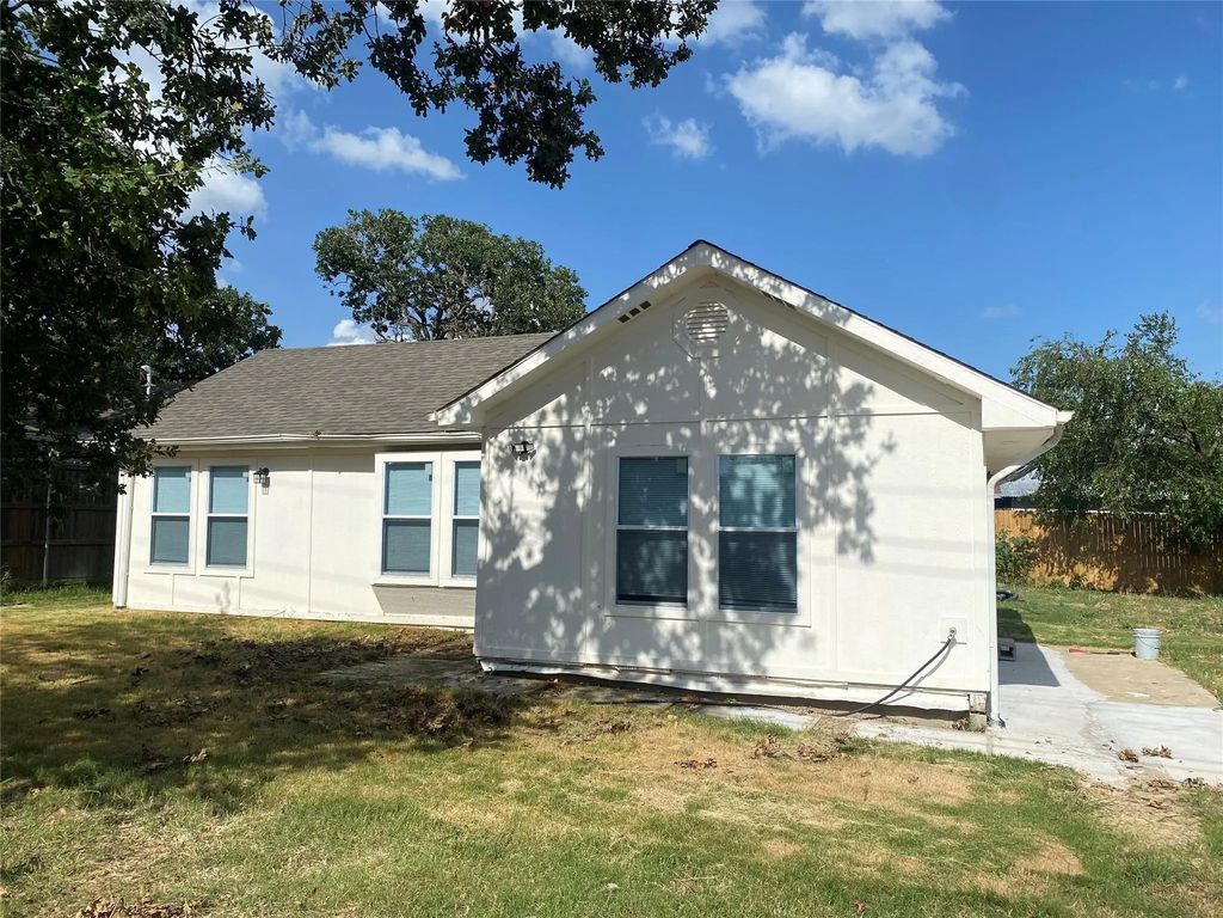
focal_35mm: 26
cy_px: 459
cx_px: 612
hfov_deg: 67.3
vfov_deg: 53.1
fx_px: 919
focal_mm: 4.25
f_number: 1.8
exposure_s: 1/5025
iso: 32
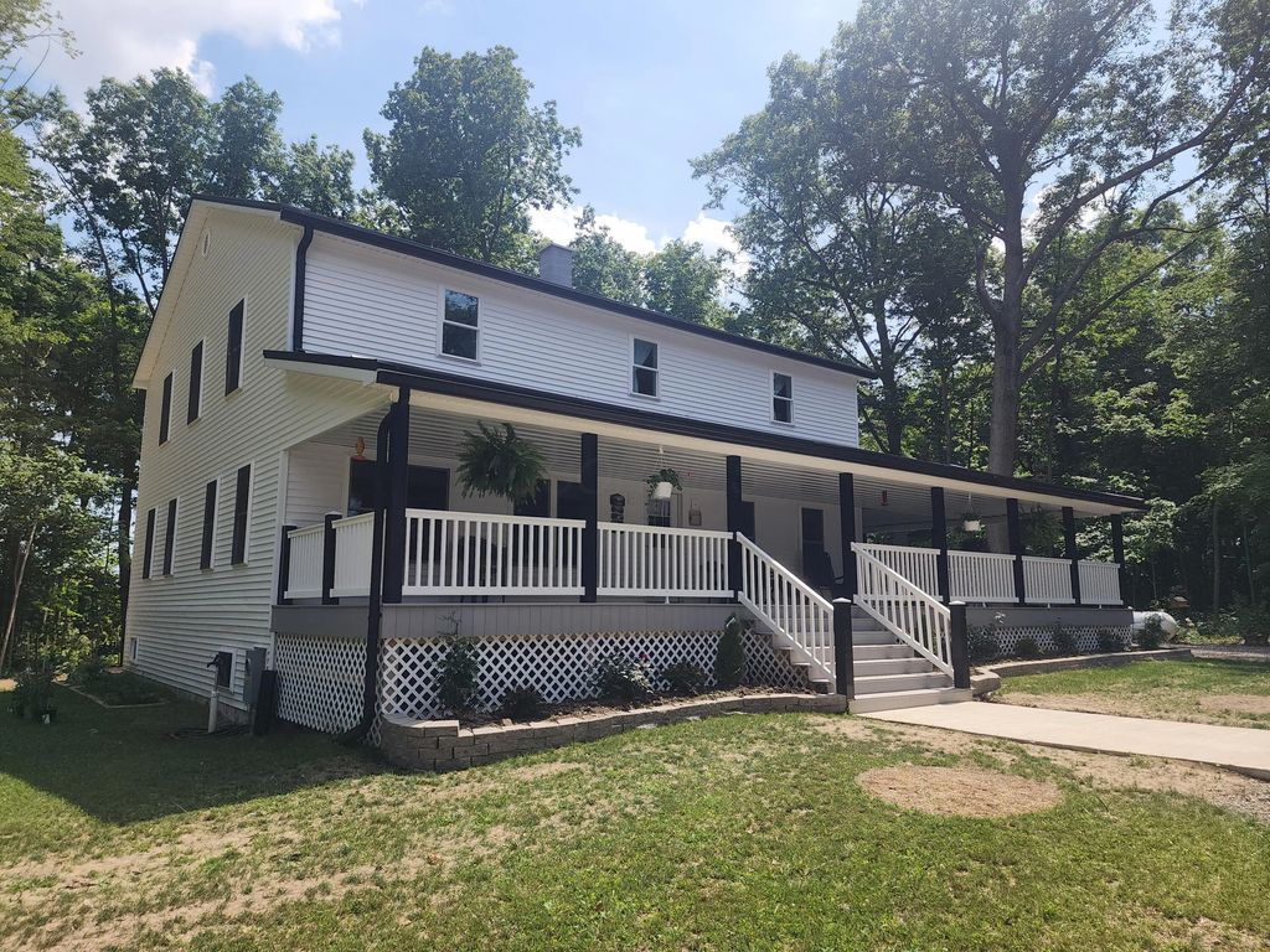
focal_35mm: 23
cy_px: 476
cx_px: 635
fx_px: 844
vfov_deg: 58.9
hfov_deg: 73.9
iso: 12
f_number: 1.8
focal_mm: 6.4
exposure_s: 1/932
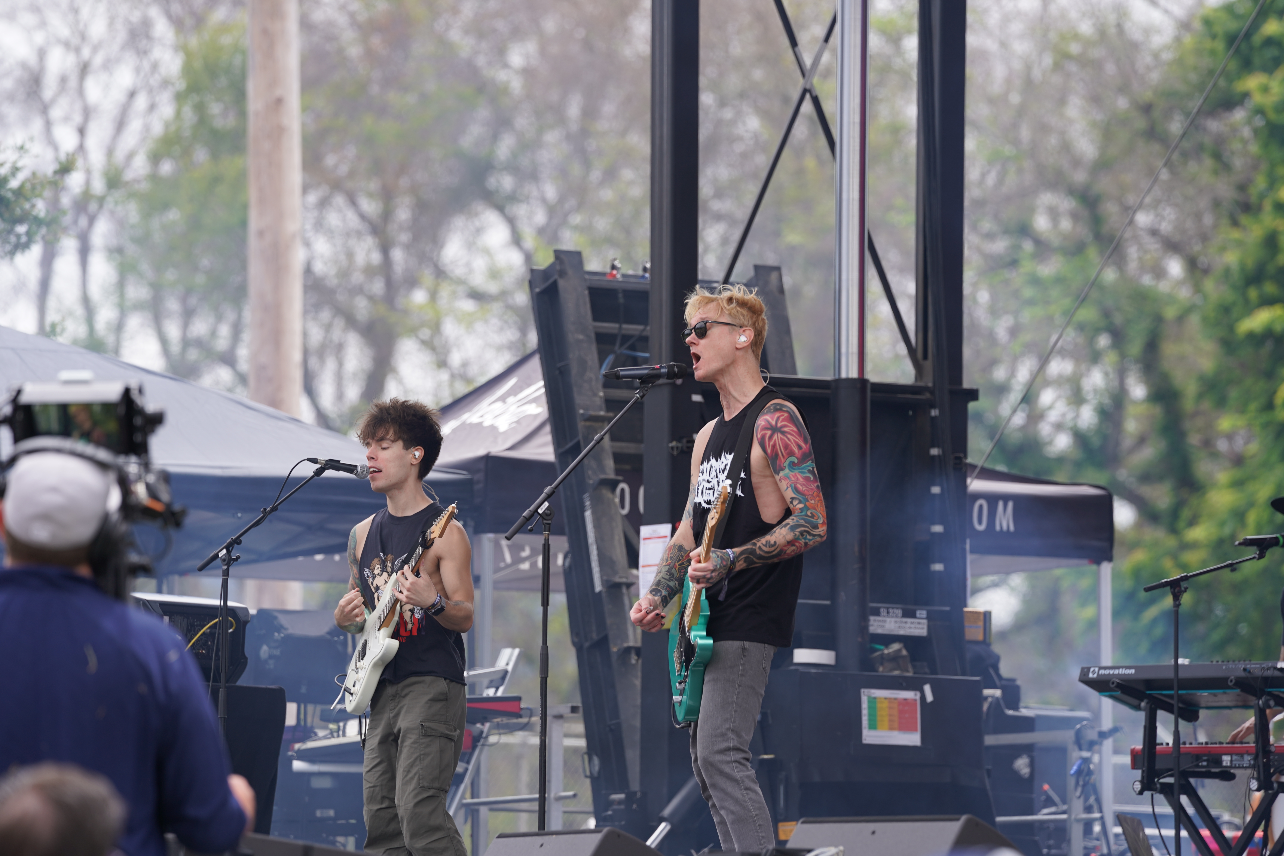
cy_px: 428
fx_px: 7133
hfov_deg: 10.3
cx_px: 642
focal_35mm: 200
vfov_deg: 6.9
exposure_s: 1/400
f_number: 4
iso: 100
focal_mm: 200
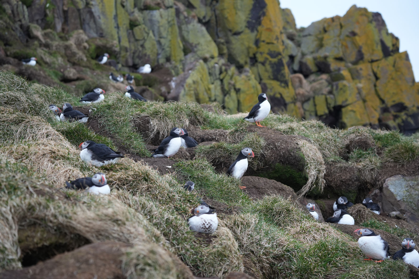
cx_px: 210
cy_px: 140
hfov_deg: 20.0
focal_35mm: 102
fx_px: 1187
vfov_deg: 13.4
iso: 800
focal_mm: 102
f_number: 5.6
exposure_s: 1/160
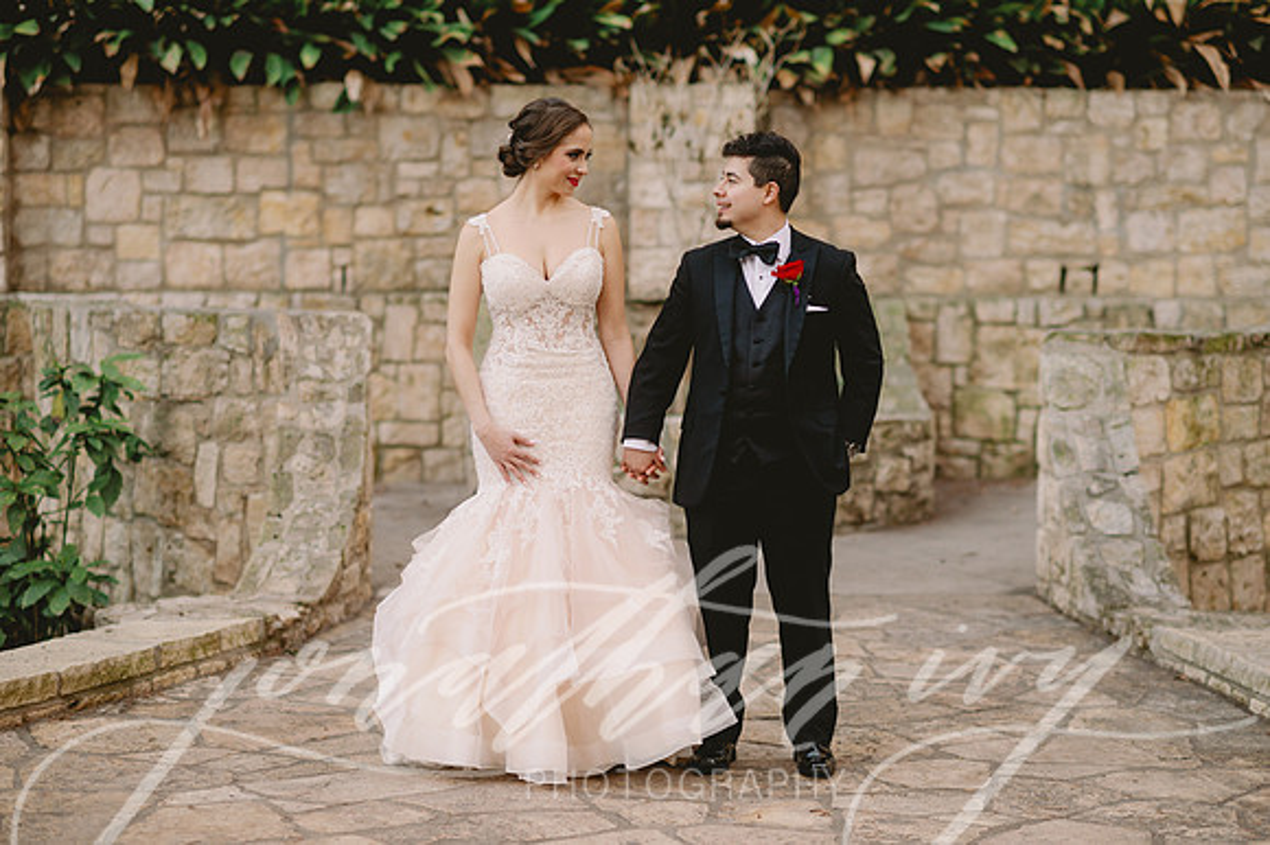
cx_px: 635
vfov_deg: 16.1
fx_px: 2997
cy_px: 422
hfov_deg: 23.9
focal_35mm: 85
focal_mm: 85
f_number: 2.2
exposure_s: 1/400
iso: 320
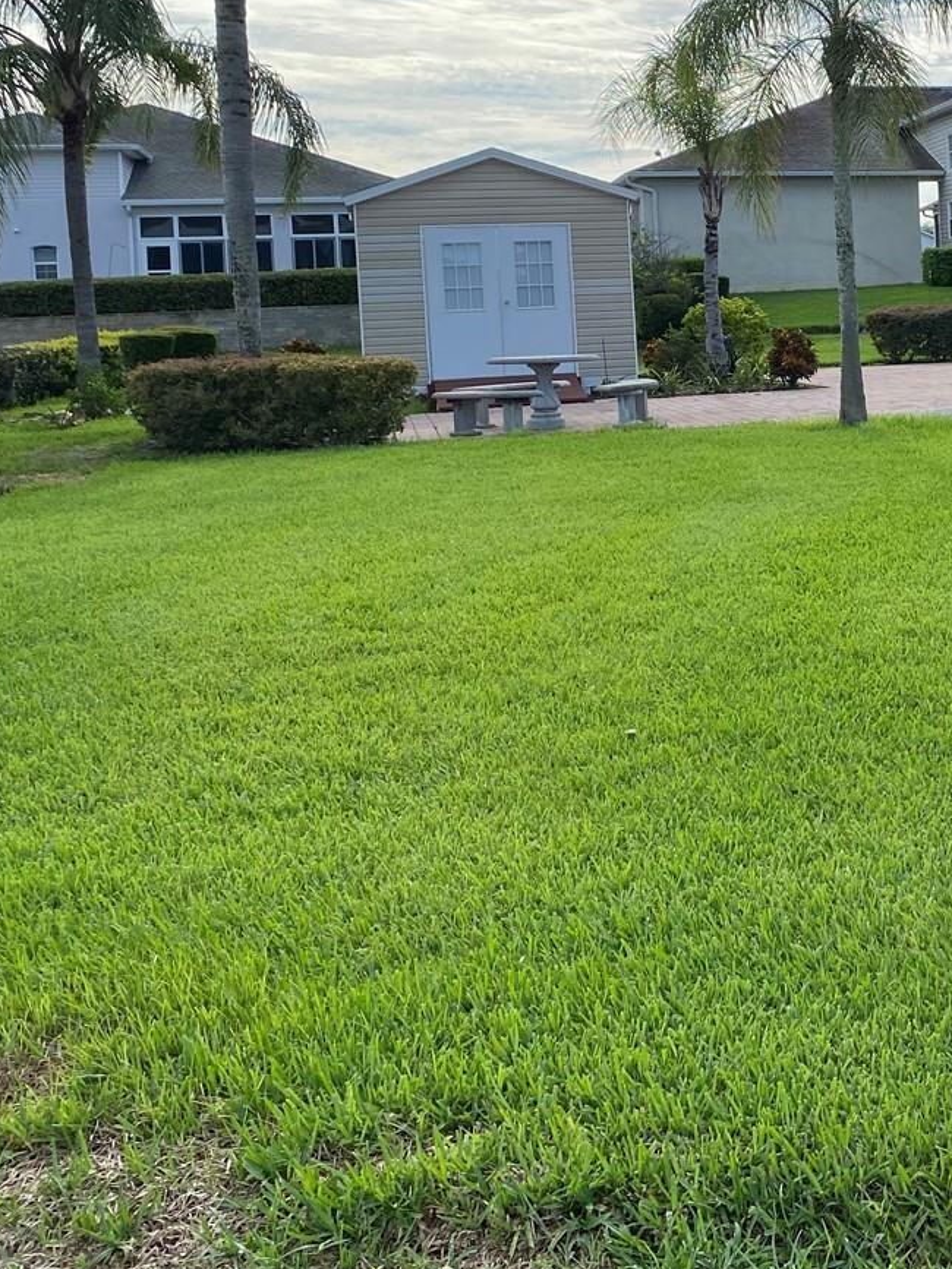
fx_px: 1761
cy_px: 398
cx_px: 1022
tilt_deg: -1.5
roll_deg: +2.4
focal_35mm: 48
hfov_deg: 27.9
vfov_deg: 39.1
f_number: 1.8
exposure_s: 1/2967
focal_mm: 4.25
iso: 32
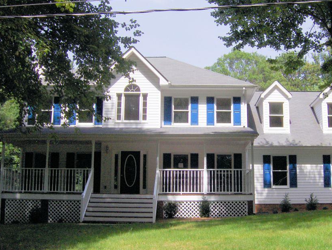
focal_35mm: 47
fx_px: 451
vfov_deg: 30.9
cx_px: 188
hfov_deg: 40.3
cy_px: 135
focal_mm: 8.4
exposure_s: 1/1408
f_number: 4.4
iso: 100
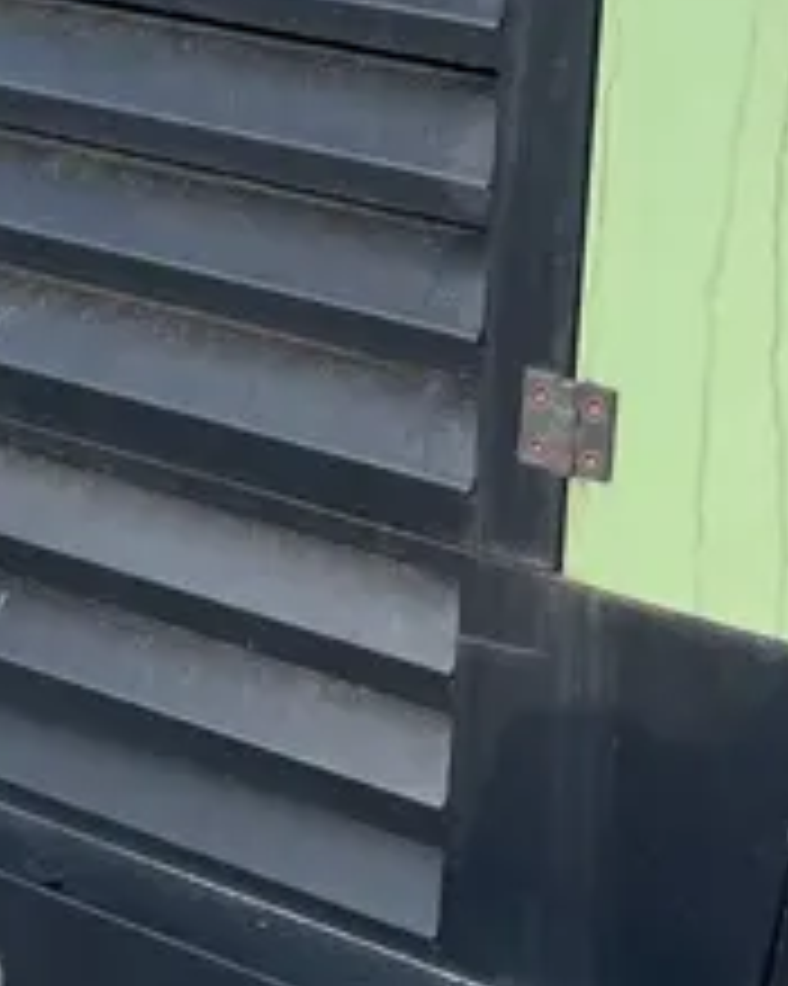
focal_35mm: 85
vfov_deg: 21.6
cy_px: -25
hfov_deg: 18.0
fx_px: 2480
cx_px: 257
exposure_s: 1/1252
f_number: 1.6
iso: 50
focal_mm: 5.1
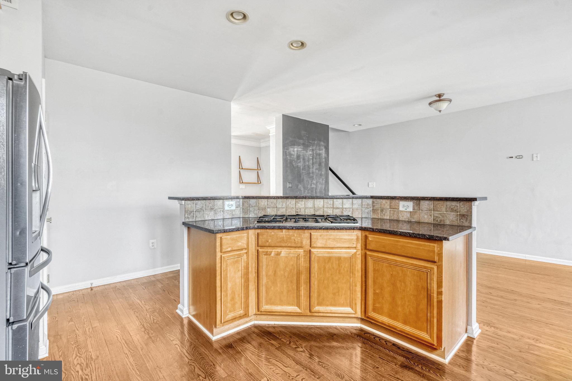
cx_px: 286
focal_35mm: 16
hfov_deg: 96.7
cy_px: 190
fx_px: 254
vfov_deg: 73.7
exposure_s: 1/80
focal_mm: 16
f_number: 8
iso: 1250
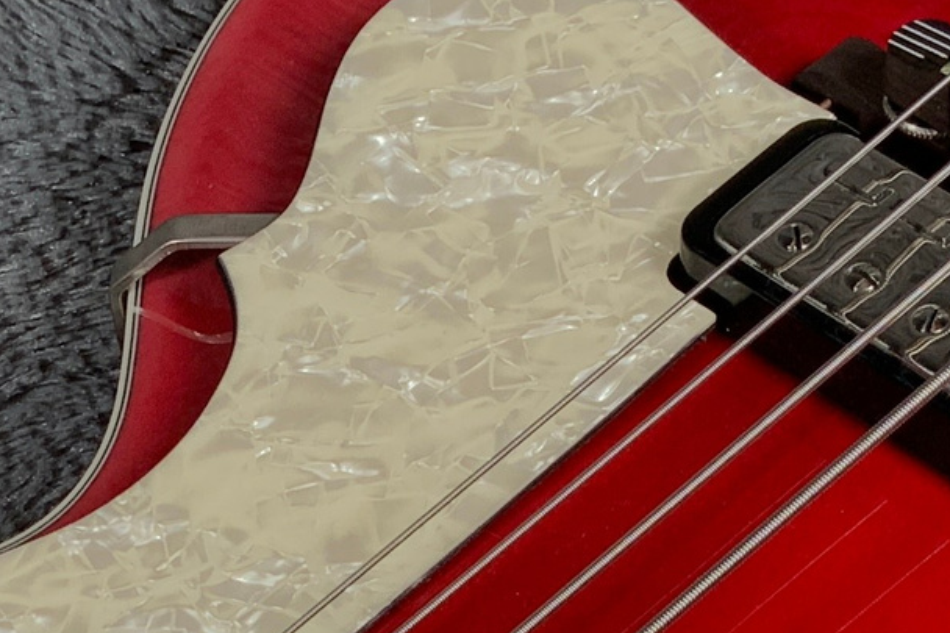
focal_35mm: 127
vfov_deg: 10.5
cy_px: 925
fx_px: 3350
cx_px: 408
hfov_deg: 16.1
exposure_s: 1/104
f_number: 1.8
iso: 20
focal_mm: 3
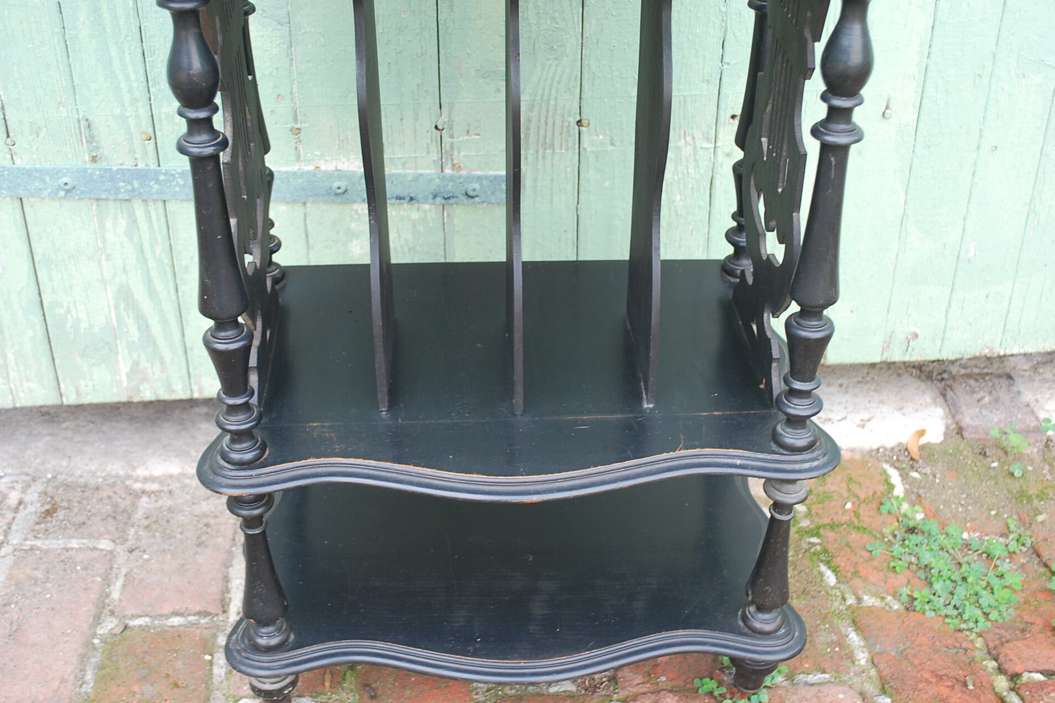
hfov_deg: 42.7
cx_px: 524
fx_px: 1348
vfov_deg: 29.2
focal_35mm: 46
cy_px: 345
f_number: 4.8
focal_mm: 30
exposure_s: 1/80
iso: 200
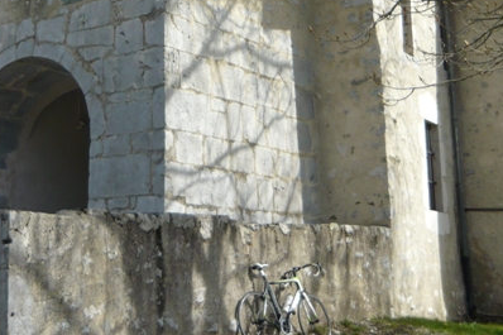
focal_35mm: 69
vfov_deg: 18.5
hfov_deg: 29.1
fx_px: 964
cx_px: 188
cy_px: -90
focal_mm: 5.5
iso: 100
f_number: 8
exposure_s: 1/125
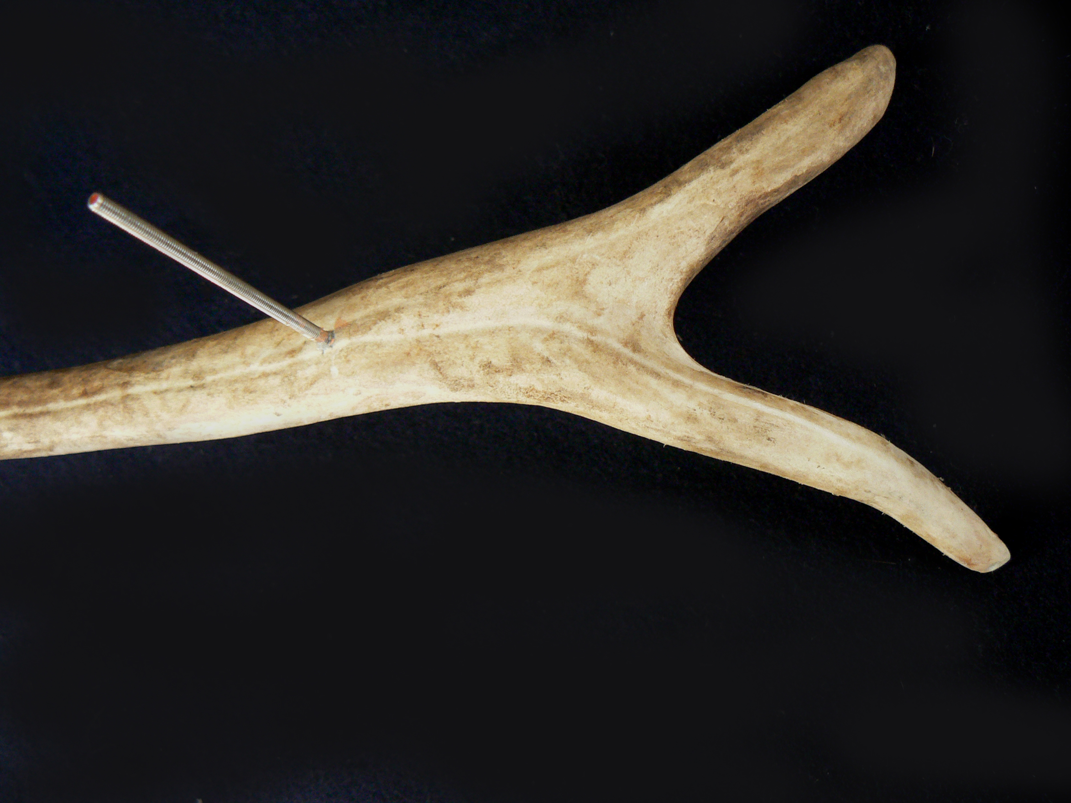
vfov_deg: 39.7
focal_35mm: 36
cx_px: 536
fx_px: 1114
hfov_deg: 51.4
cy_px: 402
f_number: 2.8
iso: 200
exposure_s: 1/13
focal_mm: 6
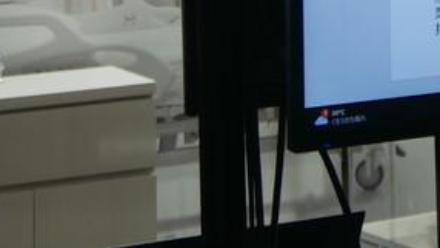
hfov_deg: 11.7
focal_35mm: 174
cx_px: 711
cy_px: -419
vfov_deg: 6.5
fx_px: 2030
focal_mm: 19
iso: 200
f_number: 4.3
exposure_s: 1/80
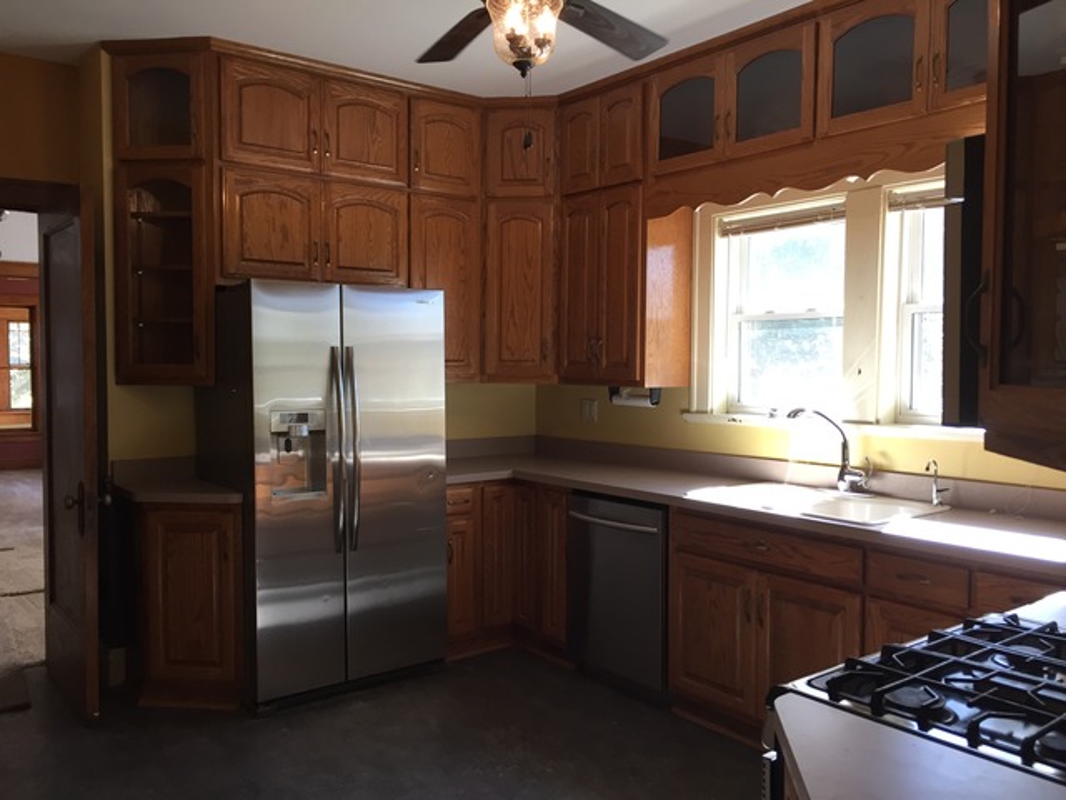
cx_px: 533
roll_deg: -1.1
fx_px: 893
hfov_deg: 61.7
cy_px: 400
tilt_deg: -2.4
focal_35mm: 29
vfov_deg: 48.2
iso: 32
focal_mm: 4.15
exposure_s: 1/30
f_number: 2.2
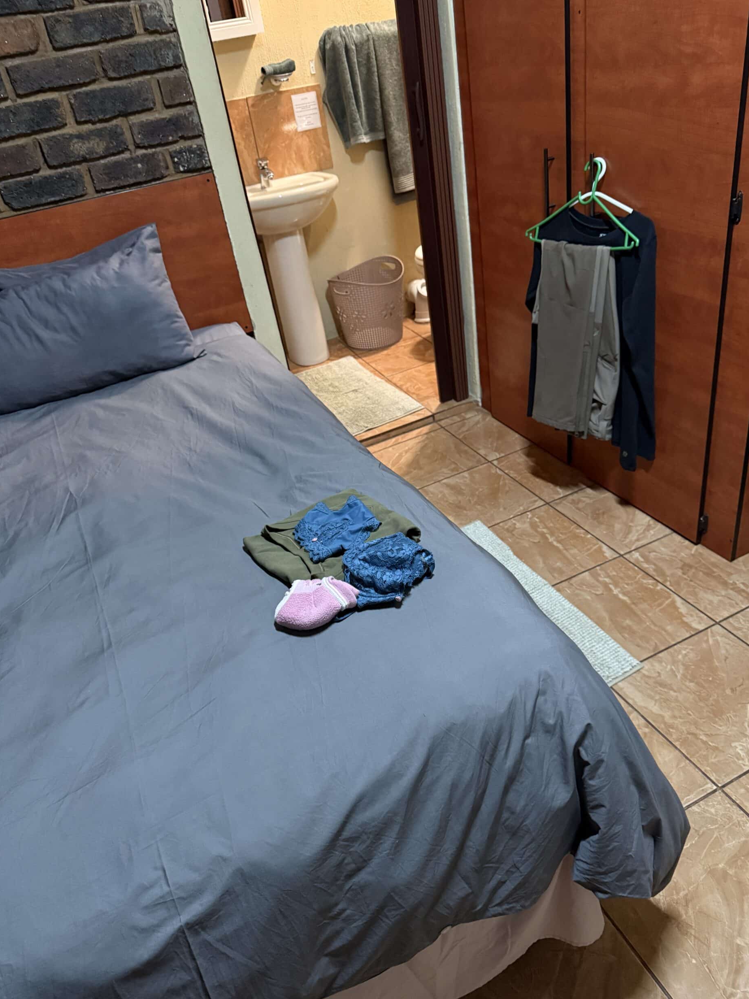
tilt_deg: -32.4
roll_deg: +10.3
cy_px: 518
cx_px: 388
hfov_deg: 54.9
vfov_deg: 69.4
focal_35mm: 25
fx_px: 721
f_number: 1.78
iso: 800
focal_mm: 6.76
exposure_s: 1/25
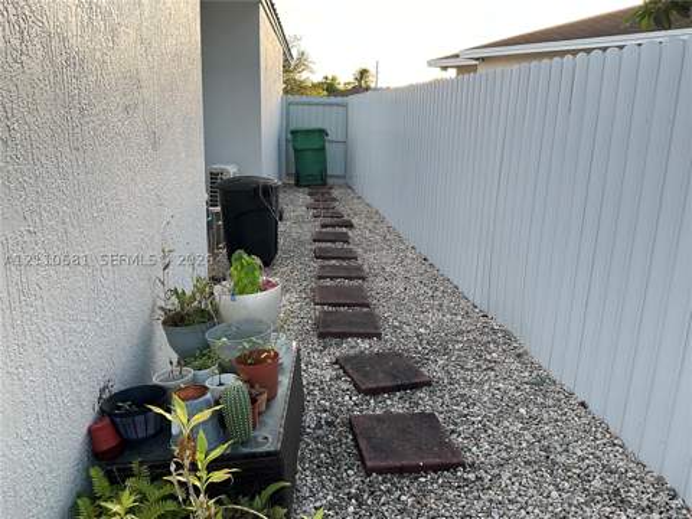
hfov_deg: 61.7
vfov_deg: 48.2
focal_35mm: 29
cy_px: 260
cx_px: 346
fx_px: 580
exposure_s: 1/122
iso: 20
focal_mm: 3
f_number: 1.8
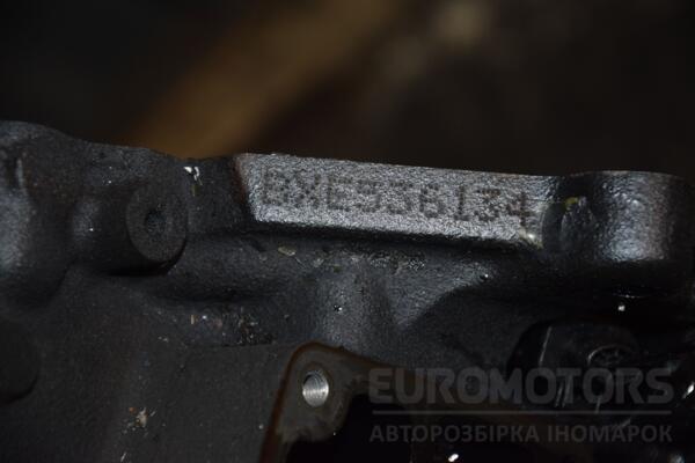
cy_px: 232
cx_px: 348
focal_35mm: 158
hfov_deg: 13.0
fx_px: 3040
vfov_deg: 8.7
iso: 800
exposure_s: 1/60
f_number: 5.6
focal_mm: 105
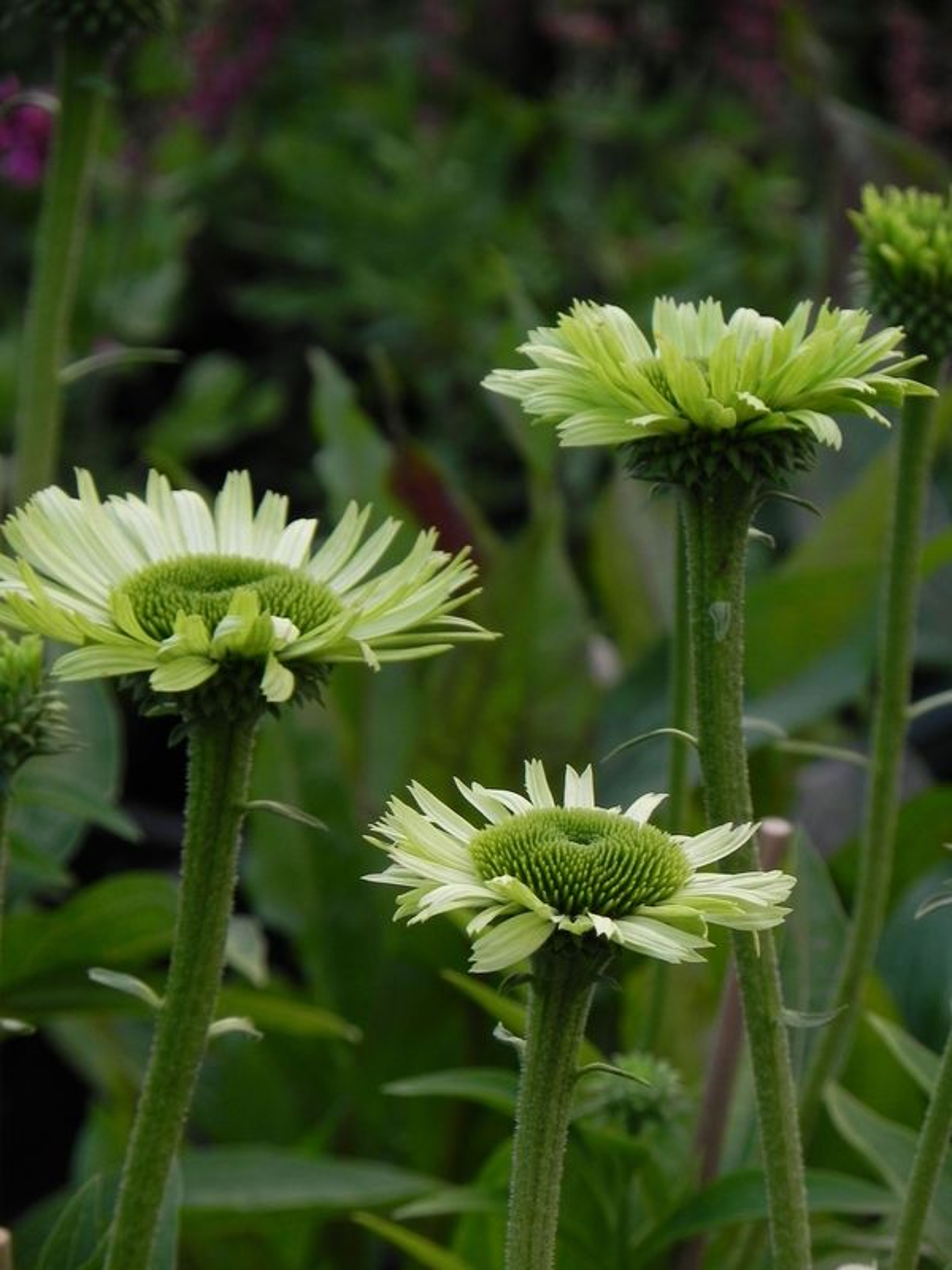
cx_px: 476
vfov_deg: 5.9
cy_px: 635
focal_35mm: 337
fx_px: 12357
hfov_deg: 4.4
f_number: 5
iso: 160
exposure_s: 1/30
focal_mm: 59.9
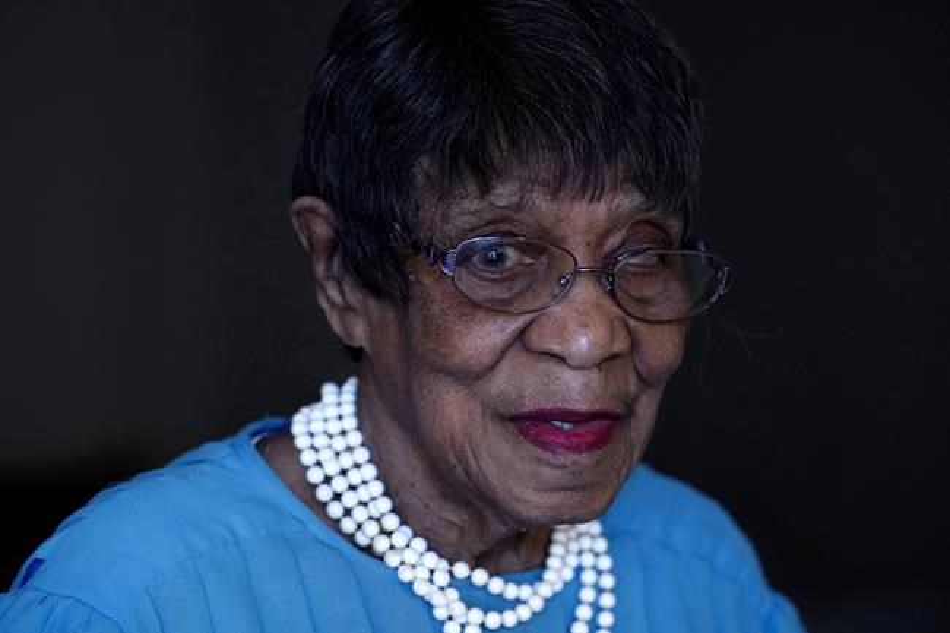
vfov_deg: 10.0
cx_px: 475
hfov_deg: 15.0
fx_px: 3614
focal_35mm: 137
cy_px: 316
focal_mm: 137
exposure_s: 1/60
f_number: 4.5
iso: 2000
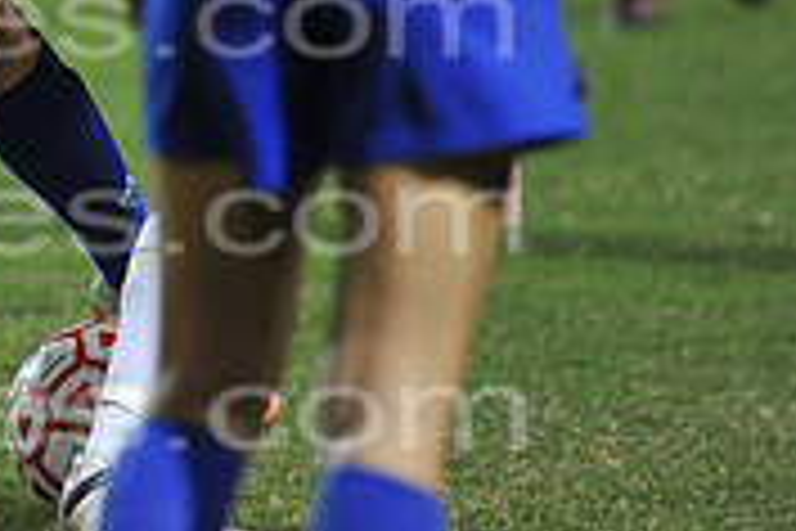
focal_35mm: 983
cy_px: -72
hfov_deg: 2.1
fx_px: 21734
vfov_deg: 1.4
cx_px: -490
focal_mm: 300
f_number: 3.2
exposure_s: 1/400
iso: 5000
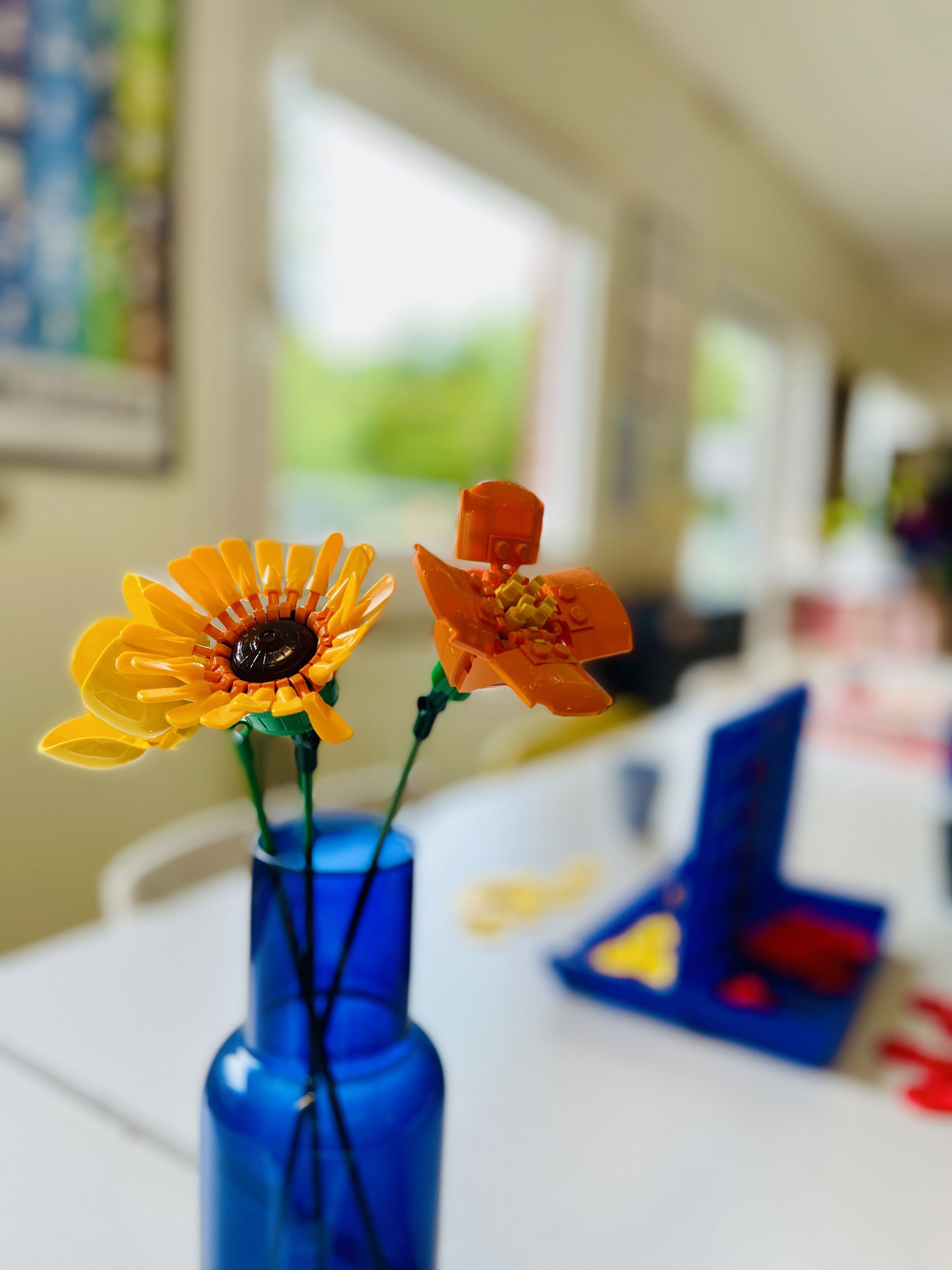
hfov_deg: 53.1
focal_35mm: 26
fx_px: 954
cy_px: 635
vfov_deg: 67.3
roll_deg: +0.5
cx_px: 476
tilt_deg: -7.8
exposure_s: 1/103
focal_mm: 5.1
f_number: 1.6
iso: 32
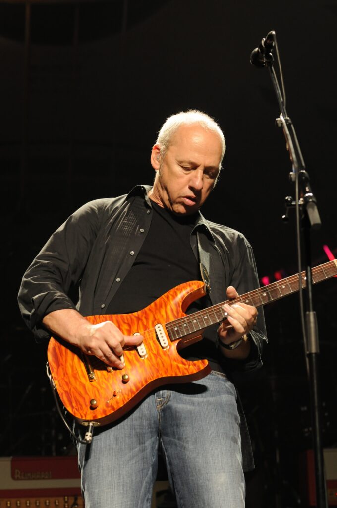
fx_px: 1901
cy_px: 254
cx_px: 168
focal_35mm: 135
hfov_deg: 10.1
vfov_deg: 15.2
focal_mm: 90
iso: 800
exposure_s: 1/640
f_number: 4.5
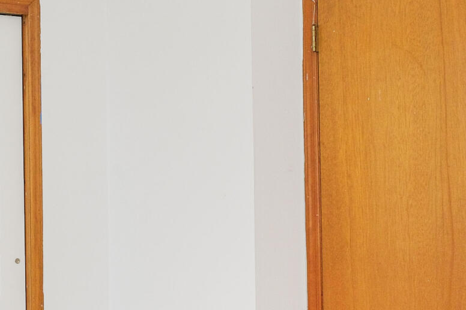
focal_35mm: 58
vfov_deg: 23.3
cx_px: 55
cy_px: 190
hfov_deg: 32.9
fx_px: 751
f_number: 7.1
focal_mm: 10
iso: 1000
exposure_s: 1/200
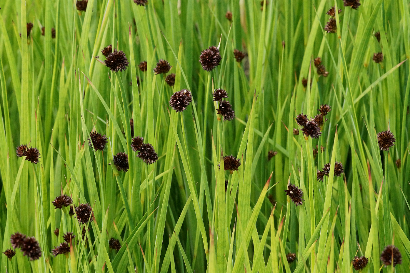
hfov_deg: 13.7
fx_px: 1708
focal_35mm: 150
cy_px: 136
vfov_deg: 9.1
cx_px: 205
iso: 1600
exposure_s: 1/160
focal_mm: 100
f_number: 14
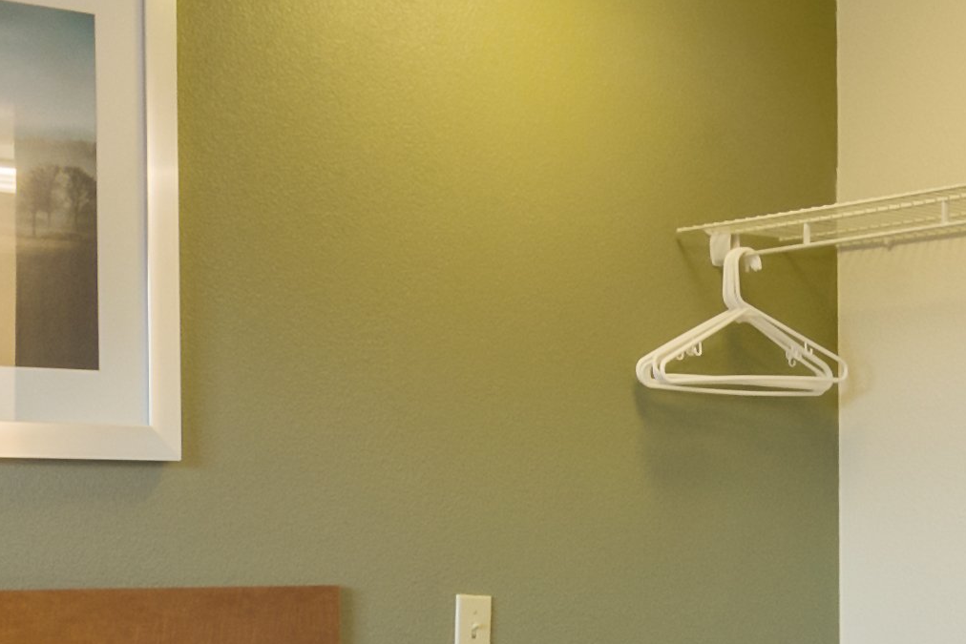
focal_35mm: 86
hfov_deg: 23.6
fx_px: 2308
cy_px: 528
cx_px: 621
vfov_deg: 15.8
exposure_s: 1
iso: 400
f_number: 8
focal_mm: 12
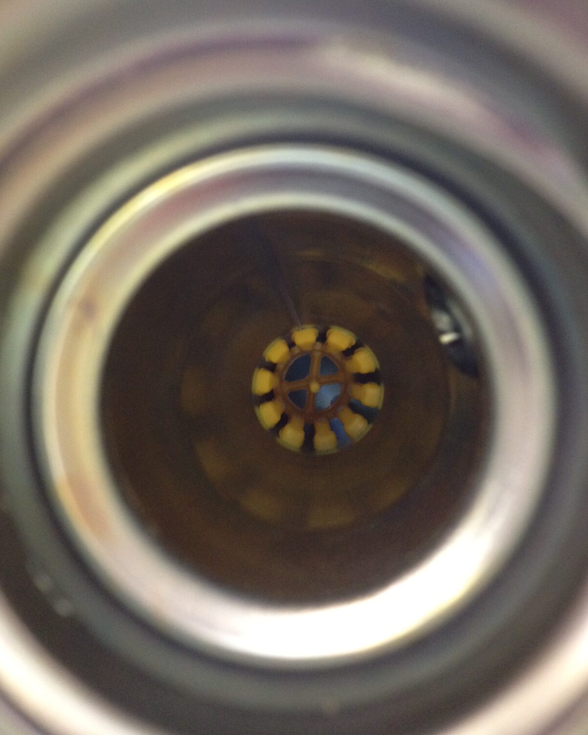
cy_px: 355
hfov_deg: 40.1
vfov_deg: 49.1
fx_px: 805
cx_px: 295
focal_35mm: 37
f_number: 2.4
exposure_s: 1/20
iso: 250
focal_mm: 4.28
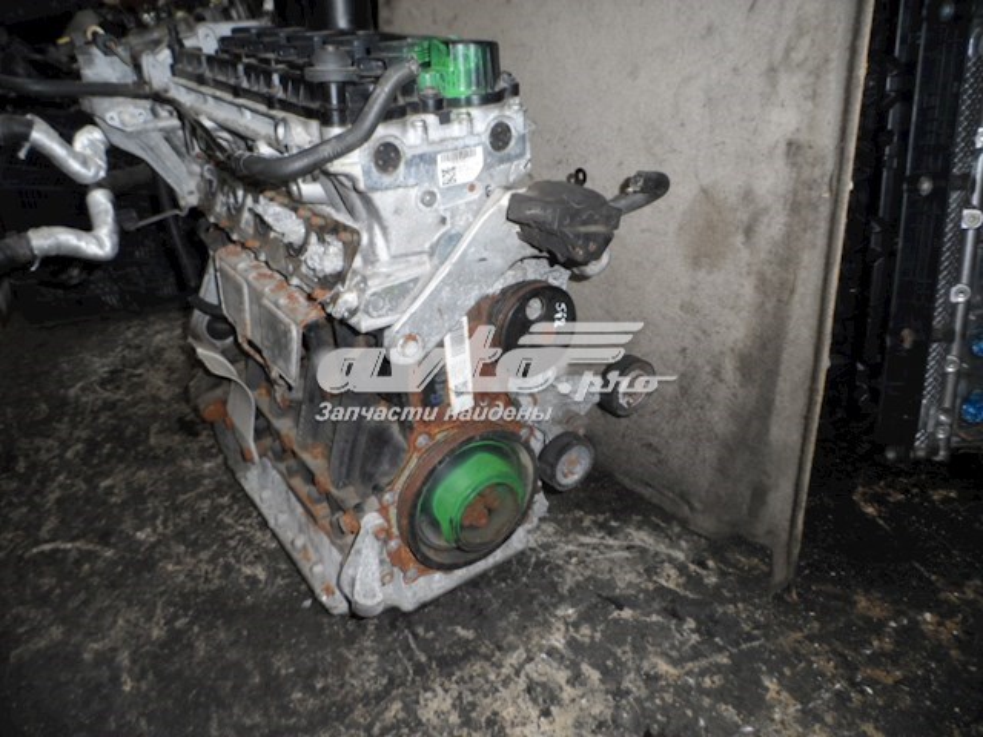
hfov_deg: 71.6
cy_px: 368
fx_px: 682
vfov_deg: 56.8
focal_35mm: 24
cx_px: 492
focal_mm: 4
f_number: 3.2
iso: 100
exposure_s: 1/30
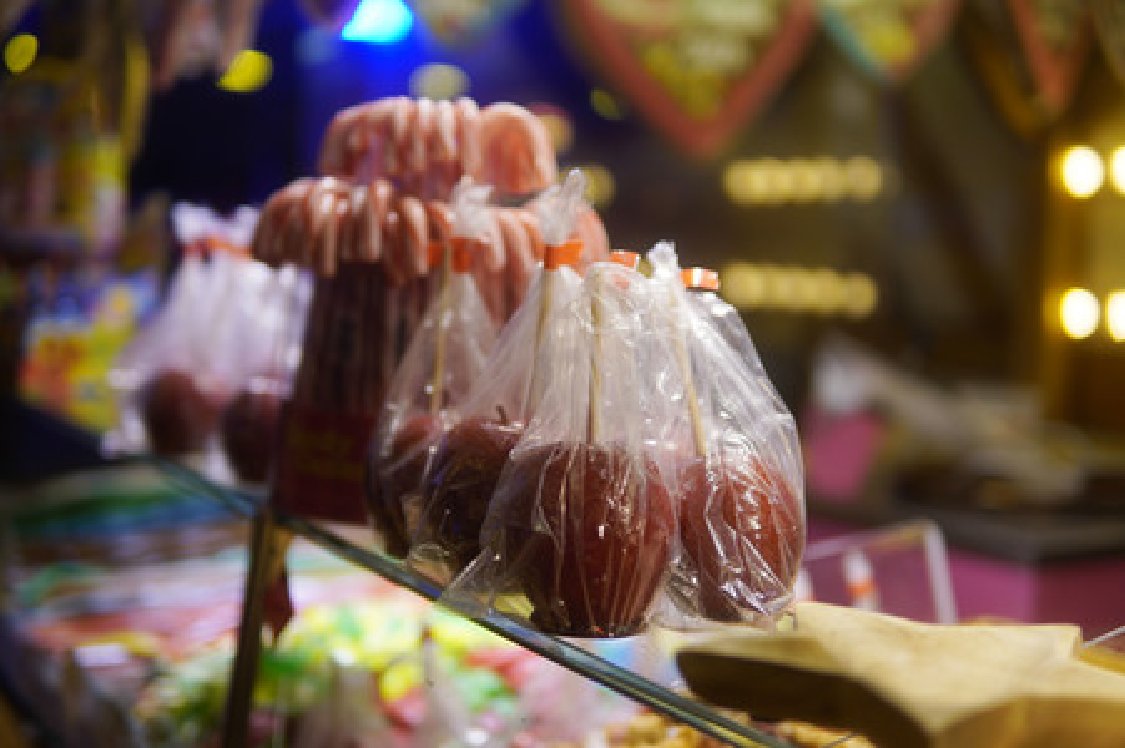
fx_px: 1405
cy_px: 374
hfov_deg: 43.6
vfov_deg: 29.8
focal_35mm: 45
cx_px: 562
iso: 100
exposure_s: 1/500
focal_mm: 30
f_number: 1.4
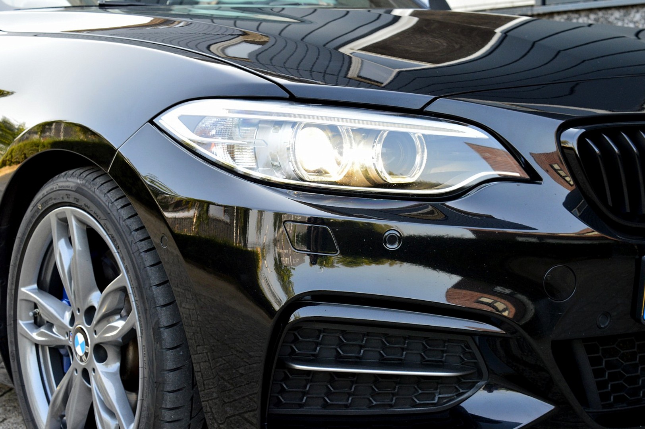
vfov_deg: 19.7
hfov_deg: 29.3
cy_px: 214
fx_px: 1235
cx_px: 322
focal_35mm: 69
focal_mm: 46
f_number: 9
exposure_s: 1/80
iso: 400
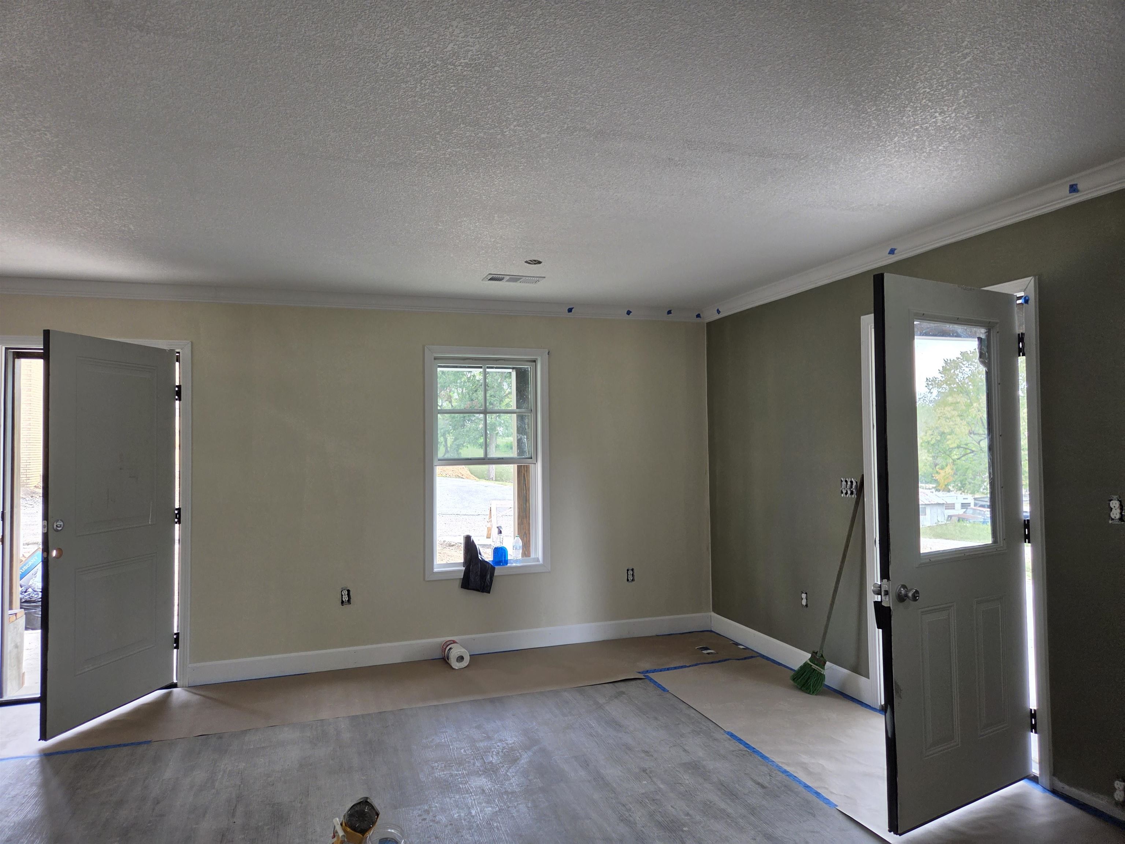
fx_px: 747
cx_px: 562
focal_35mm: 23
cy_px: 422
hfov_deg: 73.9
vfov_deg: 58.9
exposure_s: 1/120
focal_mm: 5.4
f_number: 1.8
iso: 40
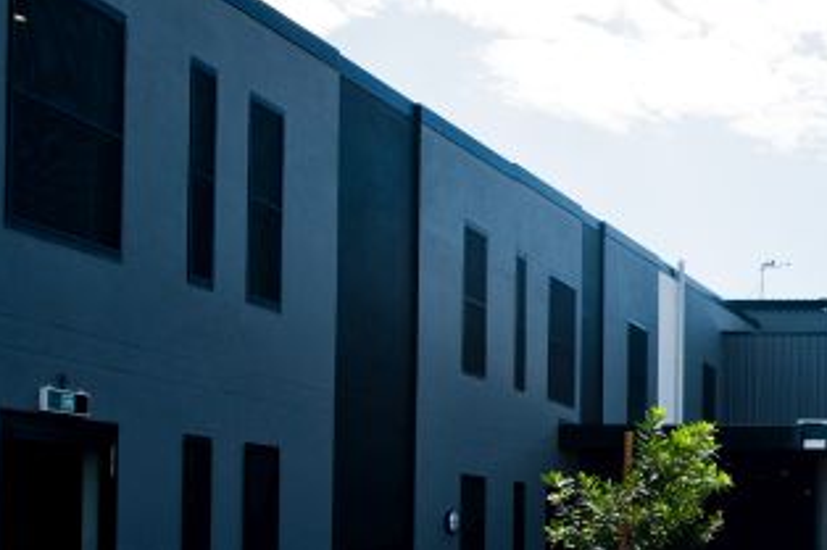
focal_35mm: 51
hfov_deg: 32.8
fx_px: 1171
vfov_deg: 25.2
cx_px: 961
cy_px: 550
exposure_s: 1/2500
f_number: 5
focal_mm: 20
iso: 500
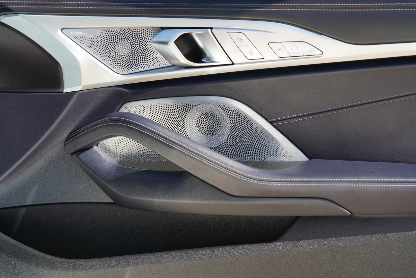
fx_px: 983
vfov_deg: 16.1
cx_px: 208
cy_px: 139
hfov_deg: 23.9
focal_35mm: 85
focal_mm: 85
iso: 100
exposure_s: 1/125
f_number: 4.5
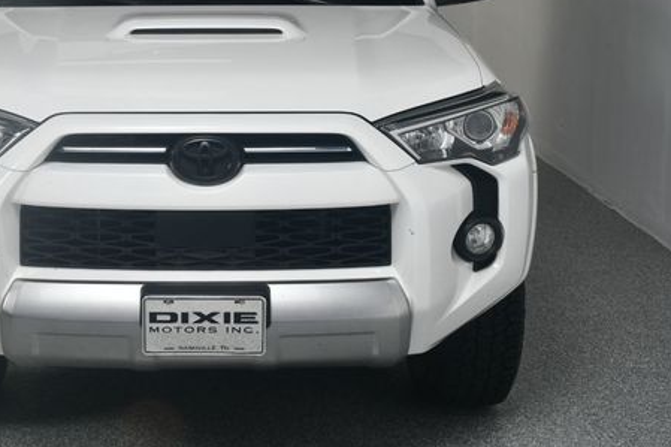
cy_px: 135
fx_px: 1062
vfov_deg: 23.6
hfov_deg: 34.6
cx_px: 208
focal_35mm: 57
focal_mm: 27
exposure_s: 1/160
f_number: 14
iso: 100
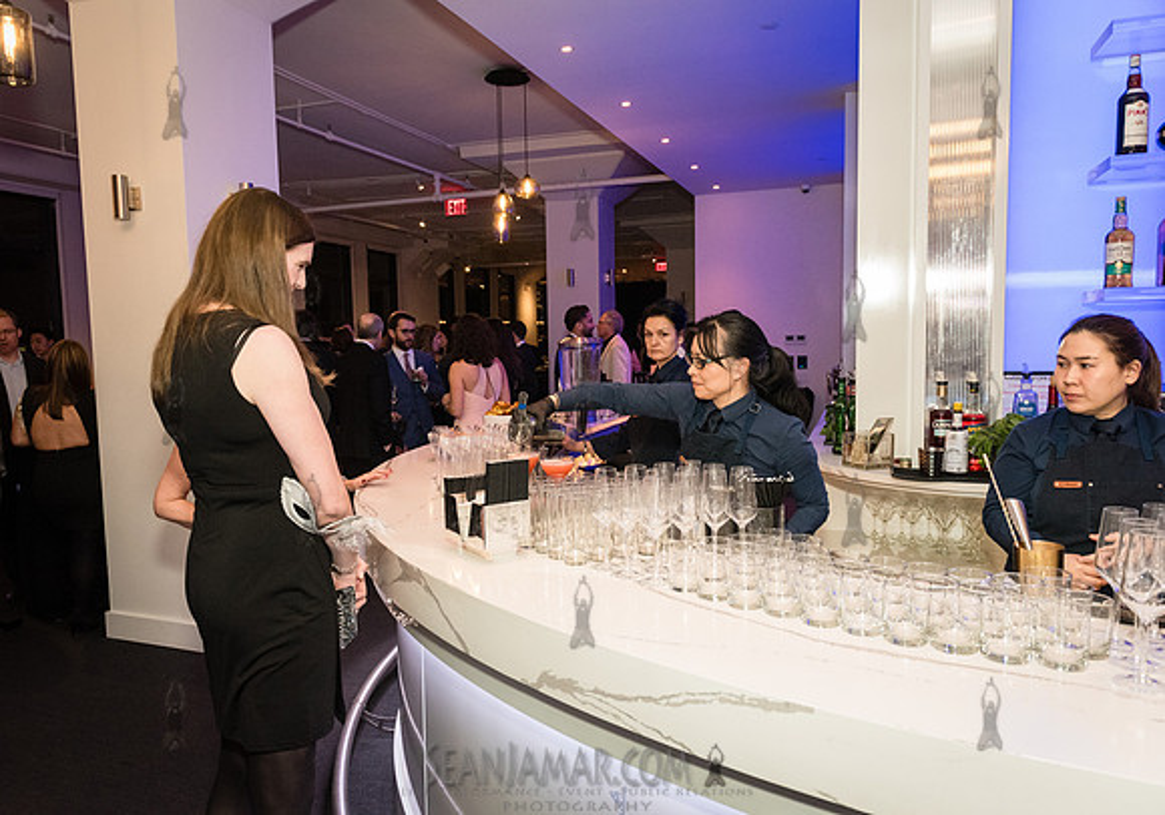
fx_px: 815
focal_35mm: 25
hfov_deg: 71.0
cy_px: 408
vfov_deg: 53.1
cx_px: 553
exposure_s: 1/160
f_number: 4.5
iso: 5000
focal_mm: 24
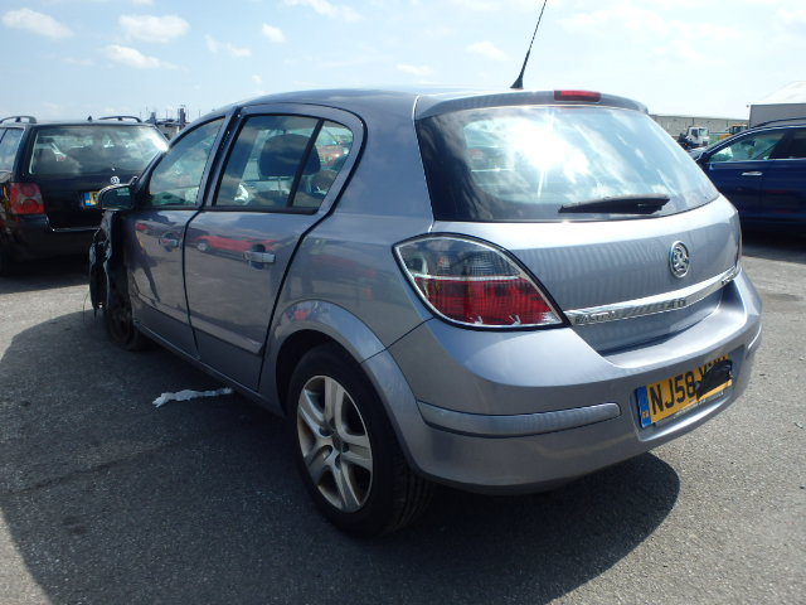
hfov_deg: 63.4
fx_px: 652
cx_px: 403
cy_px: 302
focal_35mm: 28
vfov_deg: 49.7
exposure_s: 1/80
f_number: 11
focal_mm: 5
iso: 125
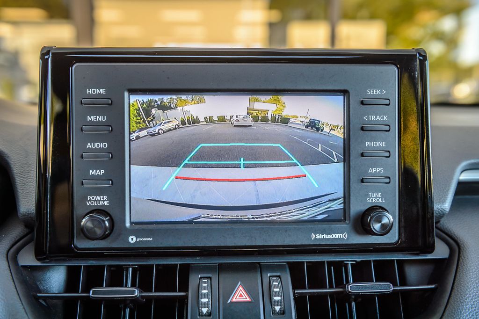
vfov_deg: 37.1
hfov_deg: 53.4
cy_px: 160
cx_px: 240
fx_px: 476
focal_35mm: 36
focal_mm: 35
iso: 400
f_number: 4
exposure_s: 1/125
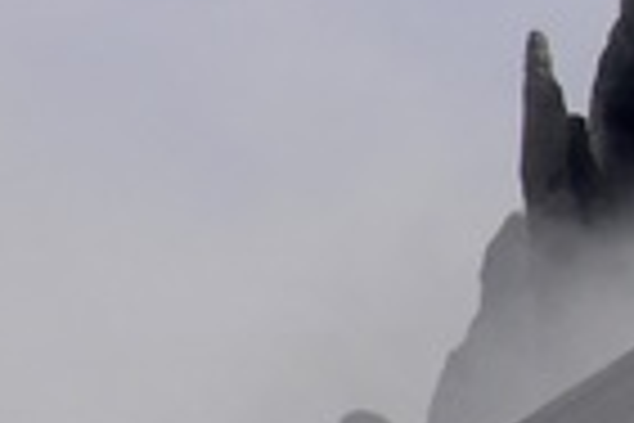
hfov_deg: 2.5
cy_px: -124
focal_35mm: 833
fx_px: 14669
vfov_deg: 1.6
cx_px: 1111
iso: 1600
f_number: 8
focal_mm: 140
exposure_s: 1/8000
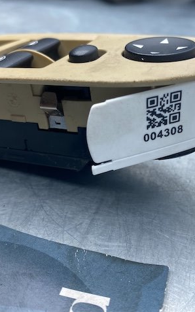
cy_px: 156
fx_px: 315
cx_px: 111
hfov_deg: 34.4
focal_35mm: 37
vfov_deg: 52.8
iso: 32
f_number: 1.8
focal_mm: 4.25
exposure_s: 1/269
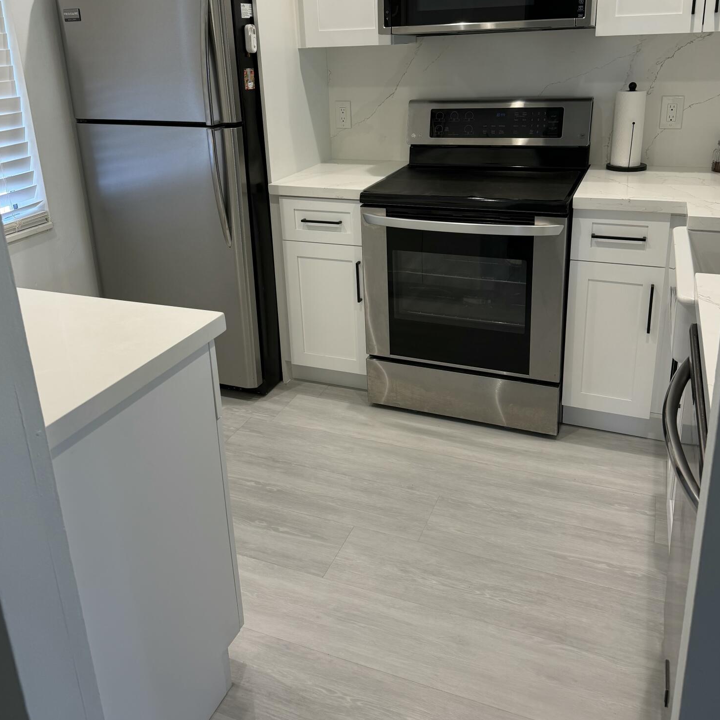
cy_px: 262
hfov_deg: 55.6
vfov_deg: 54.9
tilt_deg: -17.9
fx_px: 682
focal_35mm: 29
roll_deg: +2.3
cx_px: 367
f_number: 1.78
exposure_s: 1/120
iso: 125
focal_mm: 6.76
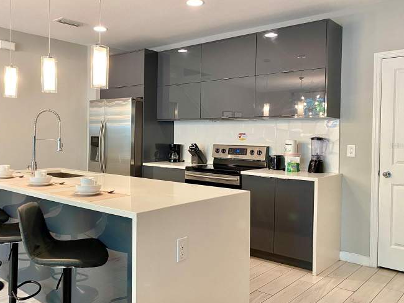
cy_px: 145
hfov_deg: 56.5
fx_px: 374
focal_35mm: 32
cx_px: 170
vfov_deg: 44.2
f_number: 1.8
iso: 320
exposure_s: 1/60
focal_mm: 4.25
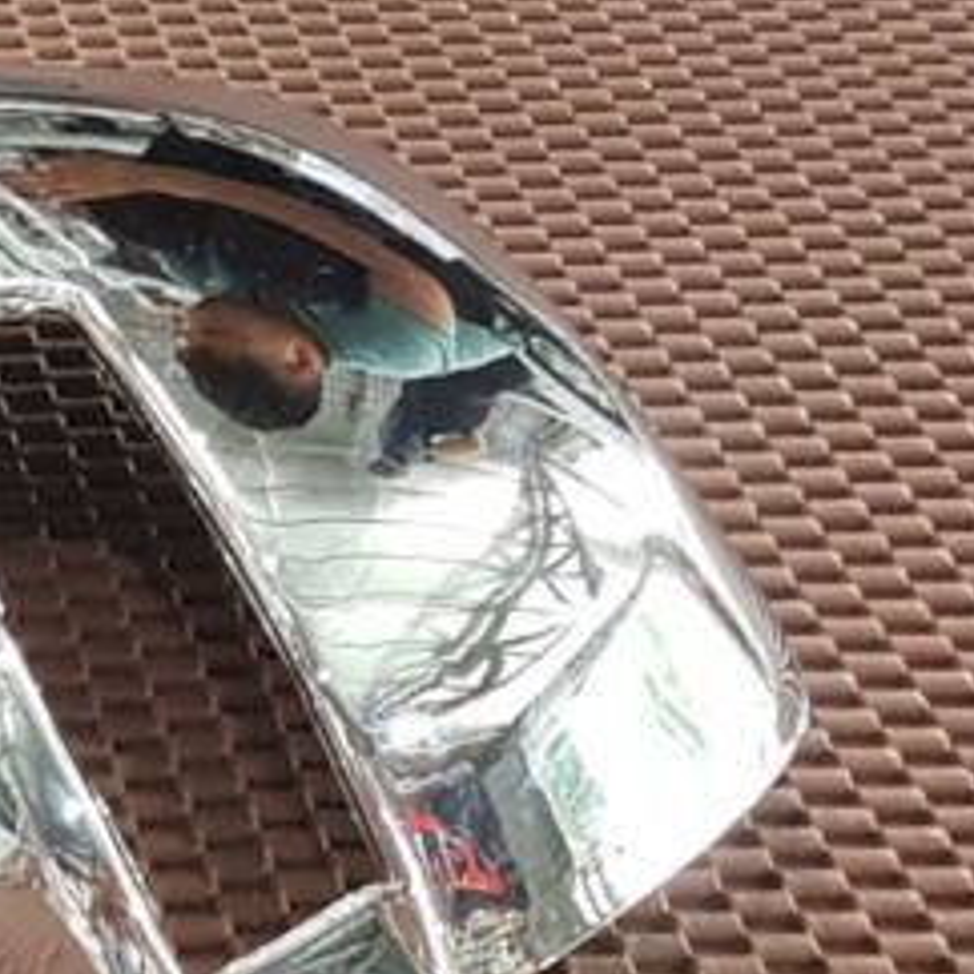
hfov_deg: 19.7
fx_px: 2419
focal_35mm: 76
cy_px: 970
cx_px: -487
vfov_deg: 21.9
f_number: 1.7
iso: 200
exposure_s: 1/33
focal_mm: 4.2
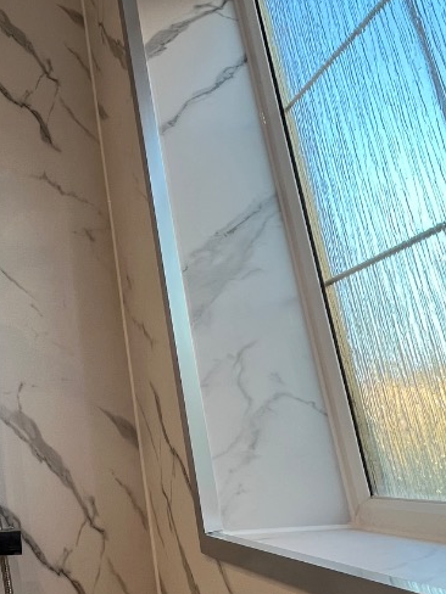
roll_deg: +2.9
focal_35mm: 32
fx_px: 550
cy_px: 290
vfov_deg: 56.8
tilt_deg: +17.4
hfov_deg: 37.7
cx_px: -30
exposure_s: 1/100
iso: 64
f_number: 1.8
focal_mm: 1.57
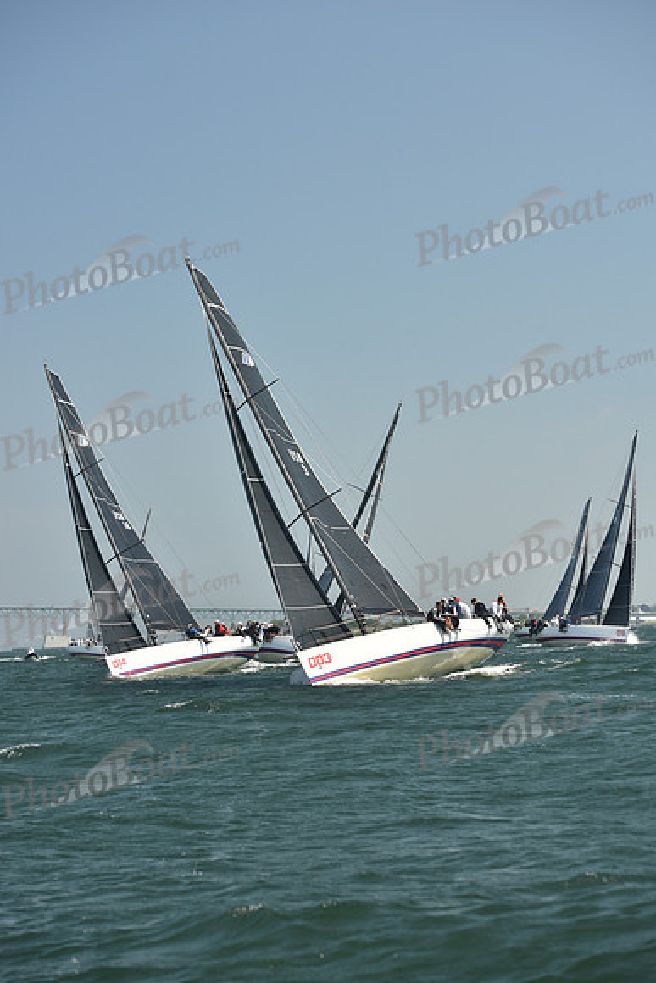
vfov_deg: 23.6
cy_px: 492
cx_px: 328
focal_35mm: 86
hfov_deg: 15.9
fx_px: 2349
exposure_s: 1/640
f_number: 5
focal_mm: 86
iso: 250
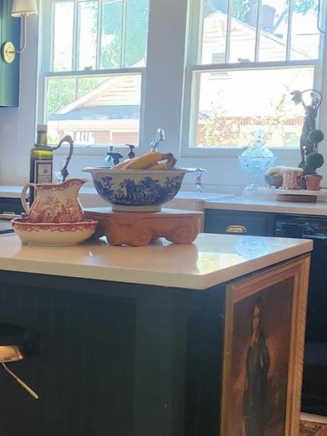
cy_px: 259
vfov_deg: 29.3
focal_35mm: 66
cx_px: -23
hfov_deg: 21.2
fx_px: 832
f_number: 1.8
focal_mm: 5.4
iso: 250
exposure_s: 1/120
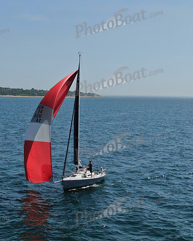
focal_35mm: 63
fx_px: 450
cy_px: 121
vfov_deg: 30.0
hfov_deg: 23.9
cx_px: 43
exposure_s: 1/1250
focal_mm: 8.6
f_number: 3.8
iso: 100
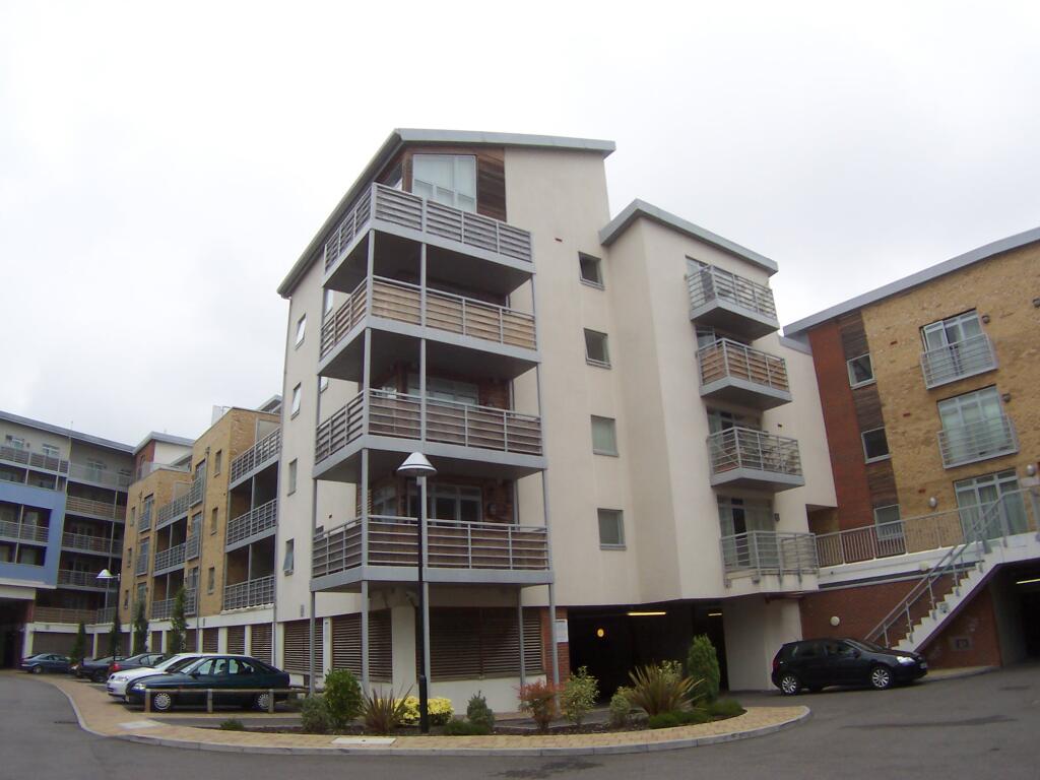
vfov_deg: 39.7
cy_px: 390
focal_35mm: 36
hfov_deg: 51.4
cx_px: 520
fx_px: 1082
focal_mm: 5.6
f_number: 4
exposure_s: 1/500
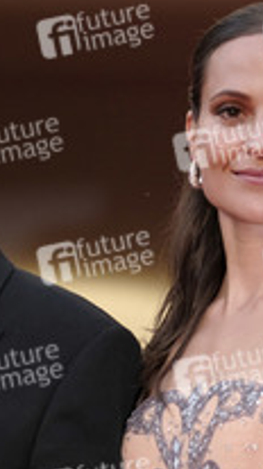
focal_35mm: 804
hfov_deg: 1.5
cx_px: 262
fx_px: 9996
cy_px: 202
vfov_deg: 2.7
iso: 1000
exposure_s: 1/500
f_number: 5
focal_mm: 234.8
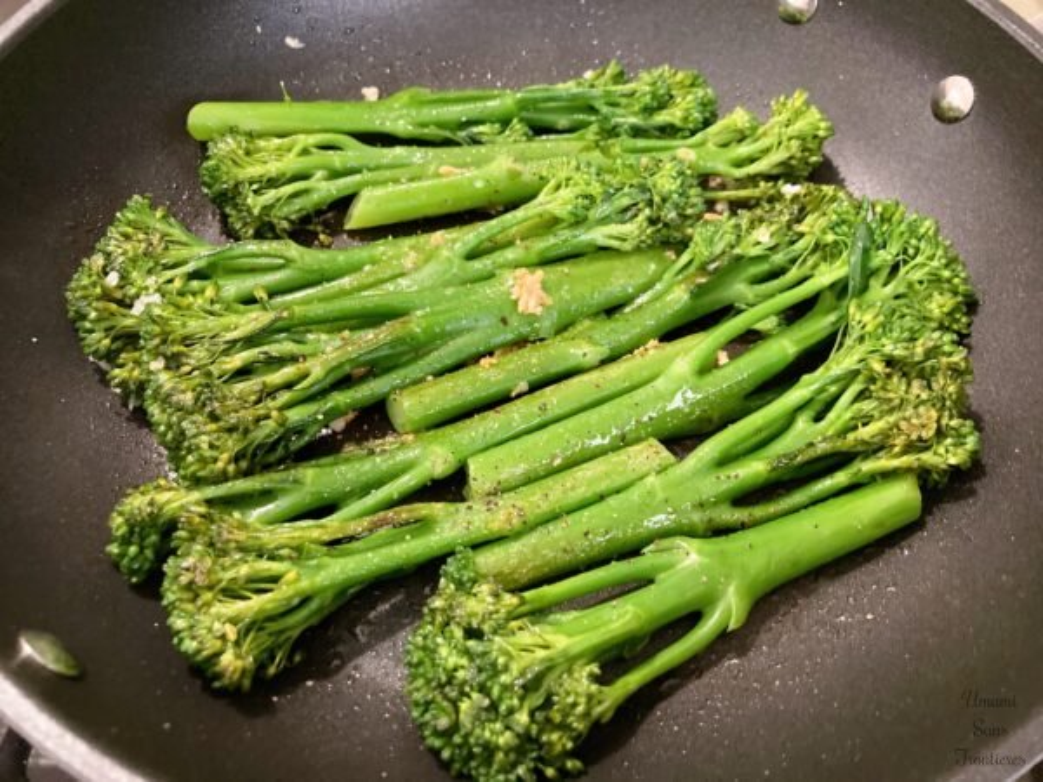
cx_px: 522
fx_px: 844
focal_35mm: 28
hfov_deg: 63.4
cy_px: 391
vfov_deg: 49.7
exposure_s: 1/30
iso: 640
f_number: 1.8
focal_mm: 3.99
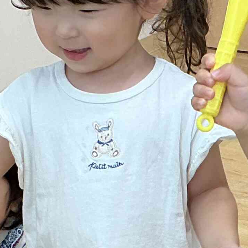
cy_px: 244
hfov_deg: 12.1
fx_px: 1167
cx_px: 191
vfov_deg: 12.0
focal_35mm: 144
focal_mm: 3
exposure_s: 1/60
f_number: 1.8
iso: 40
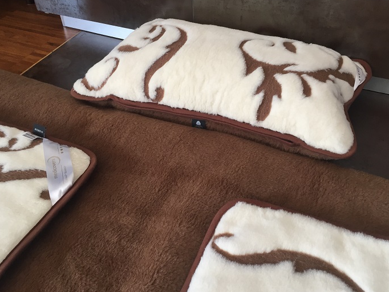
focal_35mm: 34
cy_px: 136
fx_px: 382
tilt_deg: -41.9
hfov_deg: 53.9
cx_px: 209
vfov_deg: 41.8
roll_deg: +1.9
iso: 40
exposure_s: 1/33
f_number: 2.2
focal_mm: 4.15
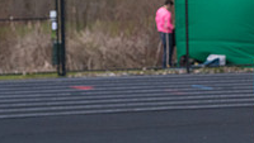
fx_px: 1881
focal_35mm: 279
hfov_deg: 7.6
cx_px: 323
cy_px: 36
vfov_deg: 4.4
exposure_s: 1/2000
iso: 2000
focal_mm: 92
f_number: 5
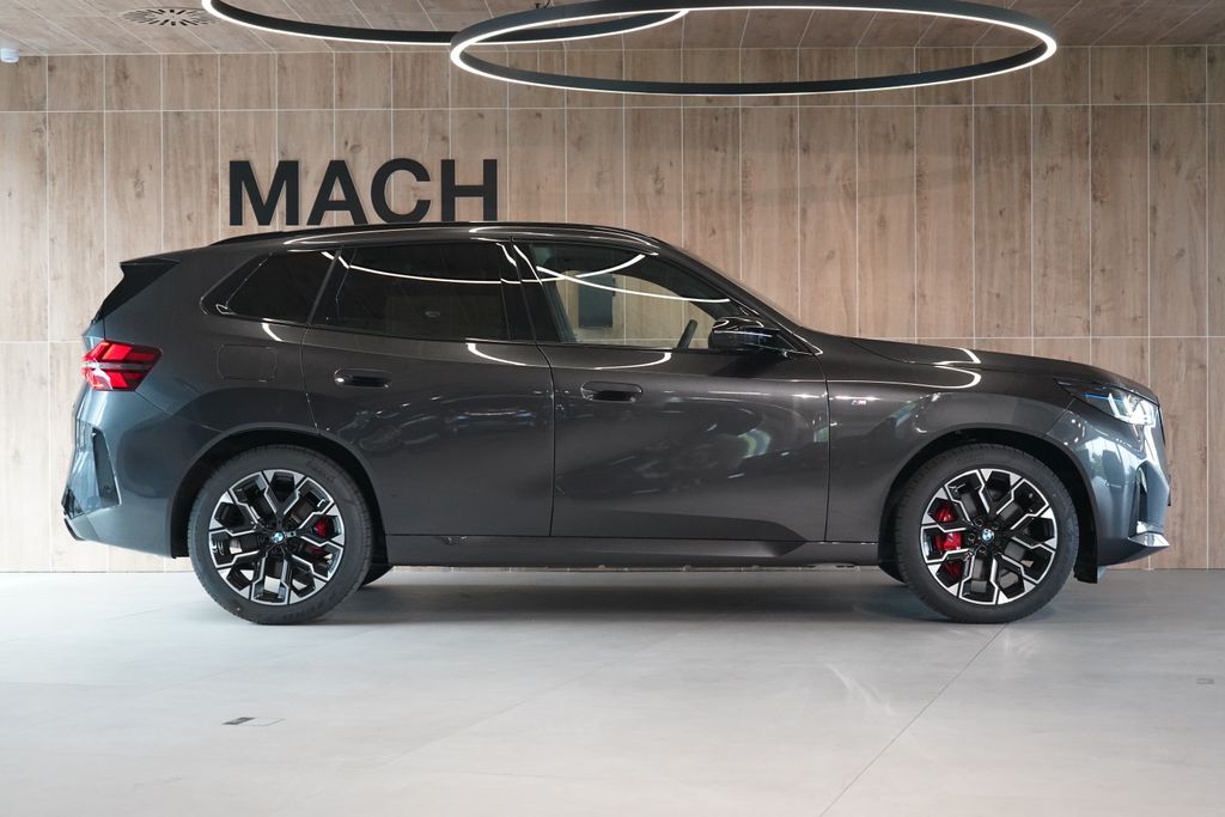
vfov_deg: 21.9
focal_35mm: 62
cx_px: 612
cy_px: 408
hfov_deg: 32.4
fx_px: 2110
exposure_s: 1/160
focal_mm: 62
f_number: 5.6
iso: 5000
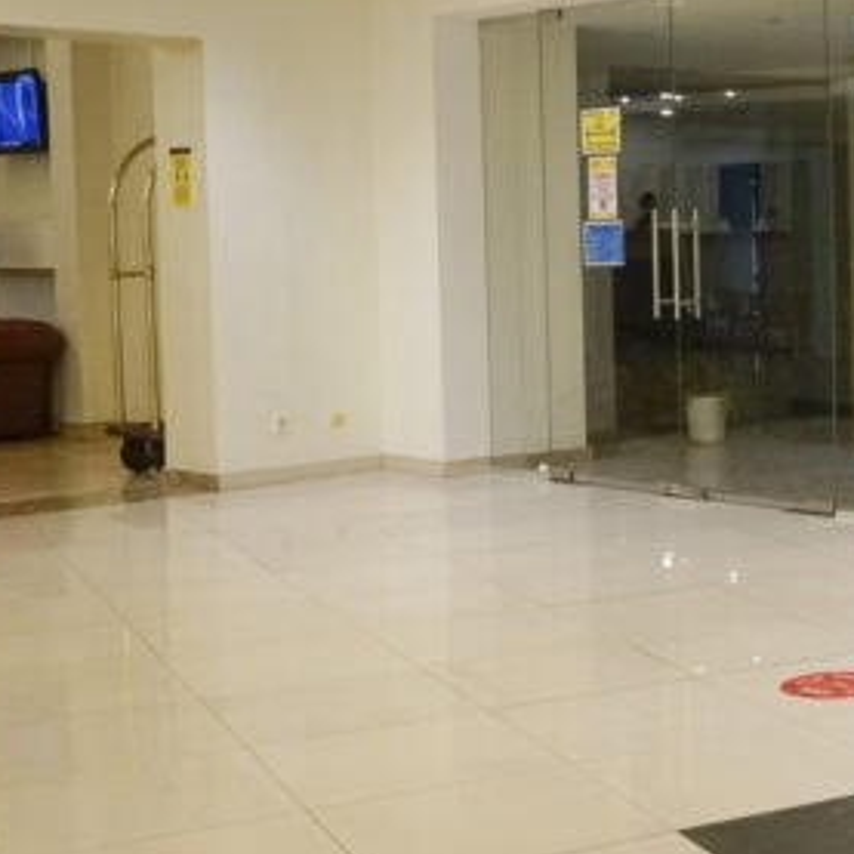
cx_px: 996
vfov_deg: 26.0
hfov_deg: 24.0
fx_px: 1842
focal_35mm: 66
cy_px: 311
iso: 2500
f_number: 6.7
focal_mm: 28
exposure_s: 1/60
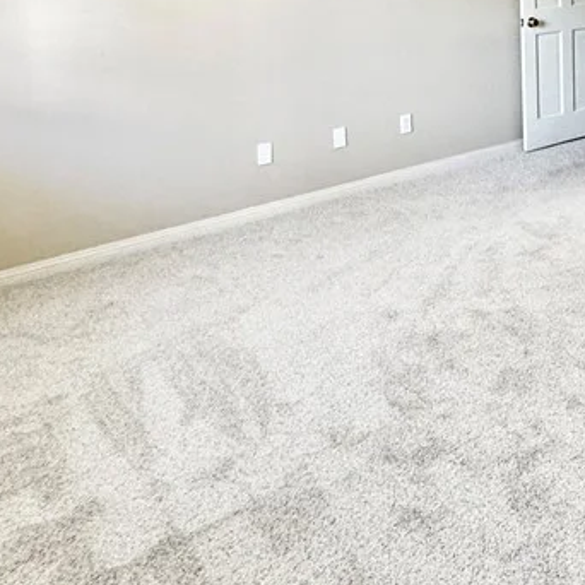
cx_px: 643
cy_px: 15
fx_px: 707
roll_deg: -0.5
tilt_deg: -6.2
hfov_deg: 37.6
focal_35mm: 37
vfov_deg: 40.1
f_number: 2.2
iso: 250
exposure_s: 1/120
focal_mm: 2.22
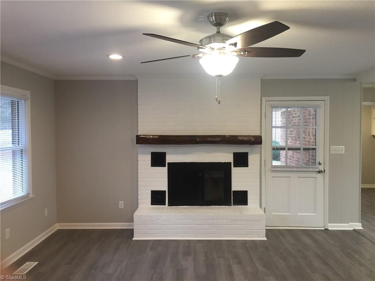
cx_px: 188
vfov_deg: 48.2
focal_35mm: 29
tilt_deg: -3.0
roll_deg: +0.4
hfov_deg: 61.7
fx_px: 314
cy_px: 140
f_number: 2.2
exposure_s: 1/30
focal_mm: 4.15
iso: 100
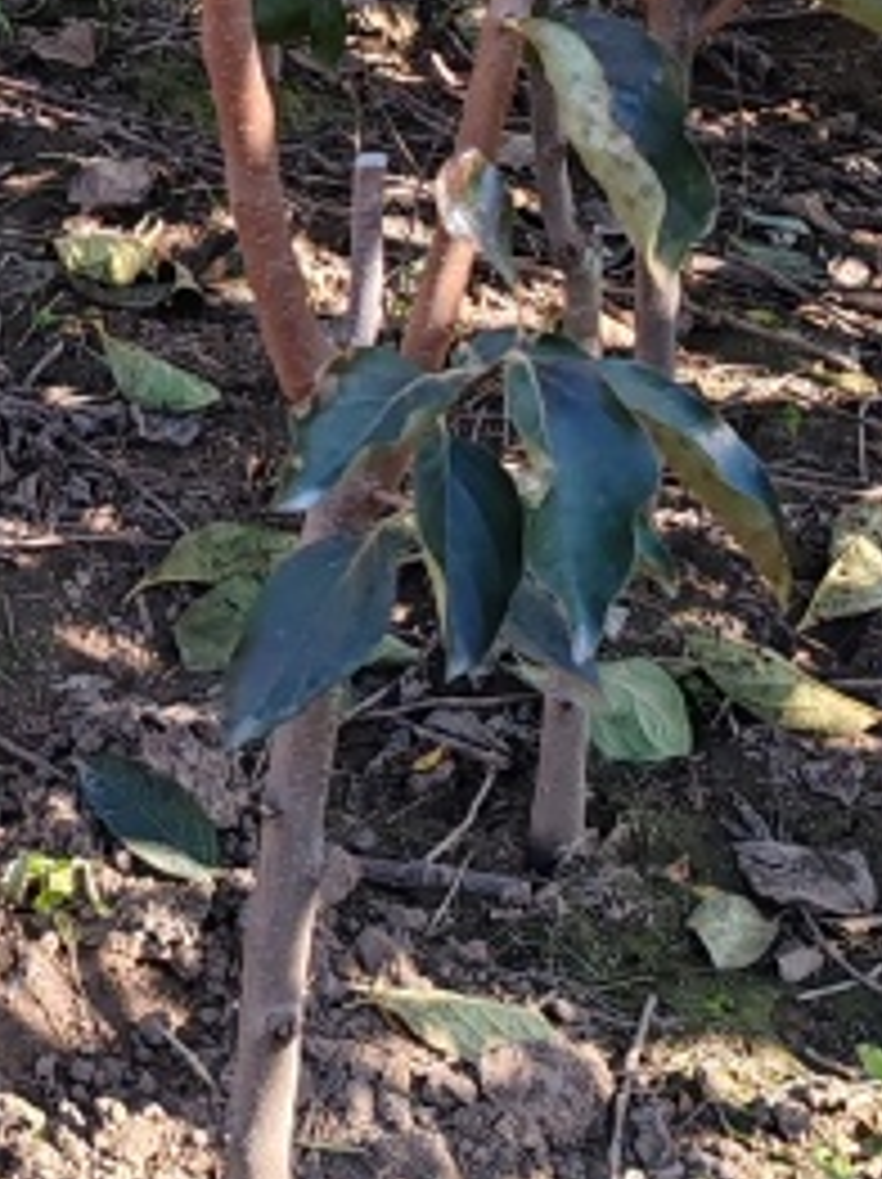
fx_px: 3743
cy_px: -407
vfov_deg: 16.8
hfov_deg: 13.1
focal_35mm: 110
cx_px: -122
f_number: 1.9
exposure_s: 1/190
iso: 50
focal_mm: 6.12
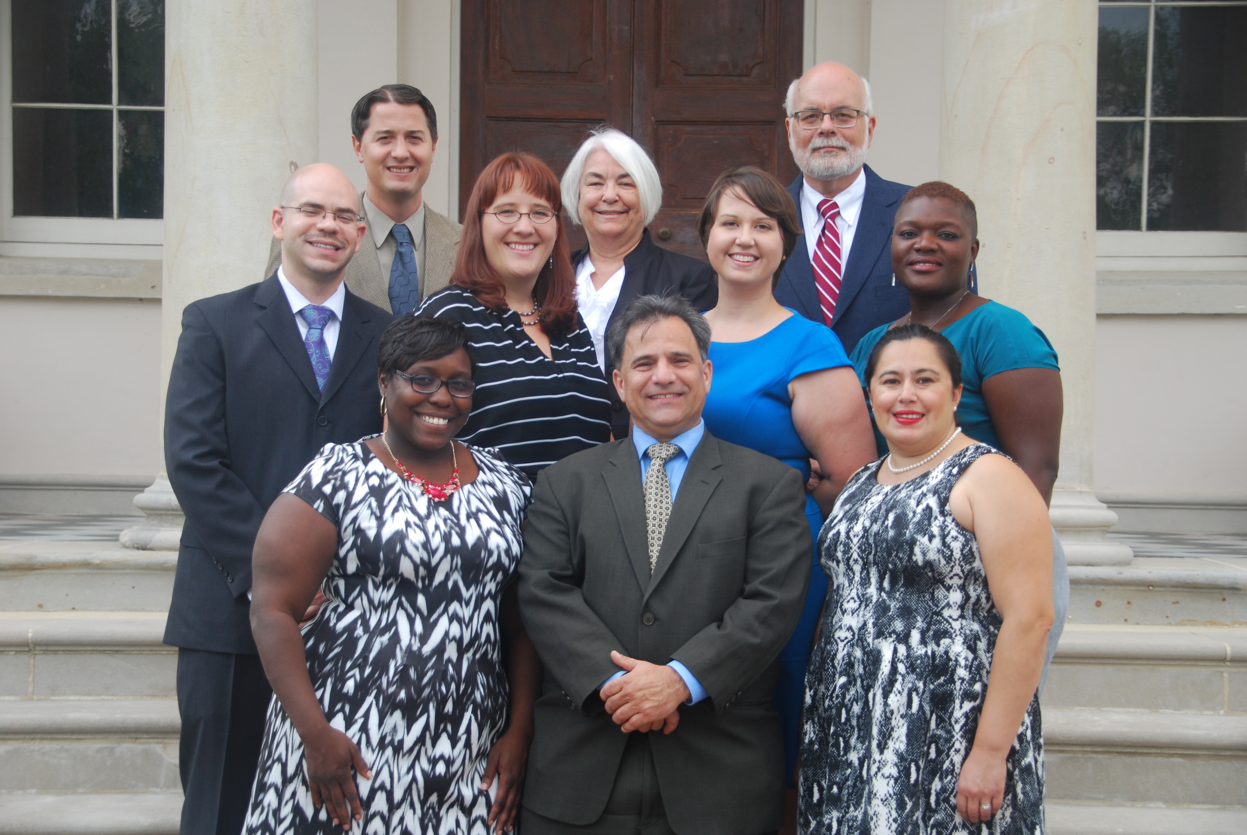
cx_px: 624
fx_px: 2705
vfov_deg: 17.5
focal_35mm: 78
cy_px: 418
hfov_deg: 26.0
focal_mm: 52
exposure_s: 1/40
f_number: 5
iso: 200
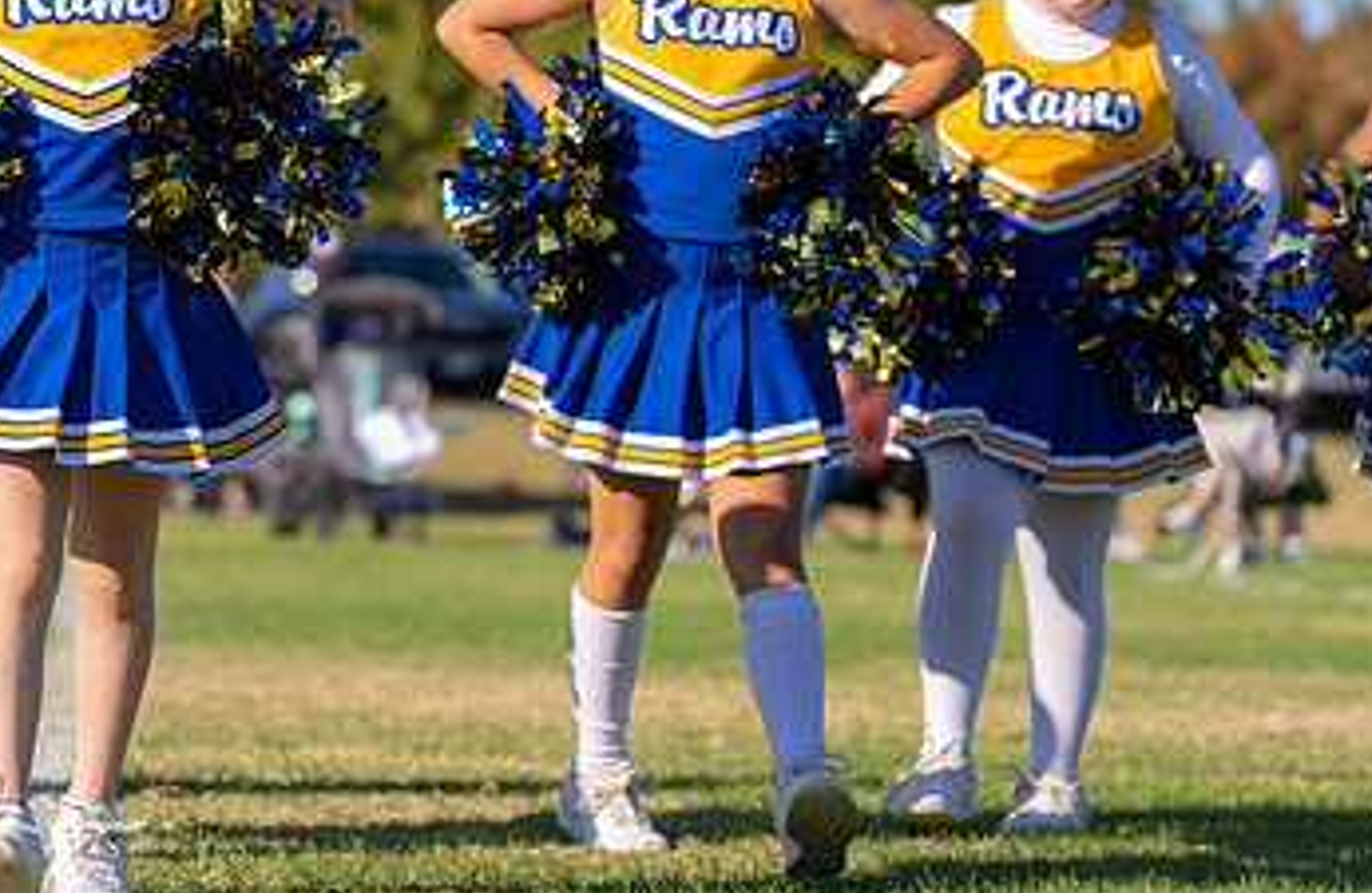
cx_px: 148
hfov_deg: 11.5
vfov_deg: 7.5
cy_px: 260
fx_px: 6770
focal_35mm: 179
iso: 100
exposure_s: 1/1600
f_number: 2.8
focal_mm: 83
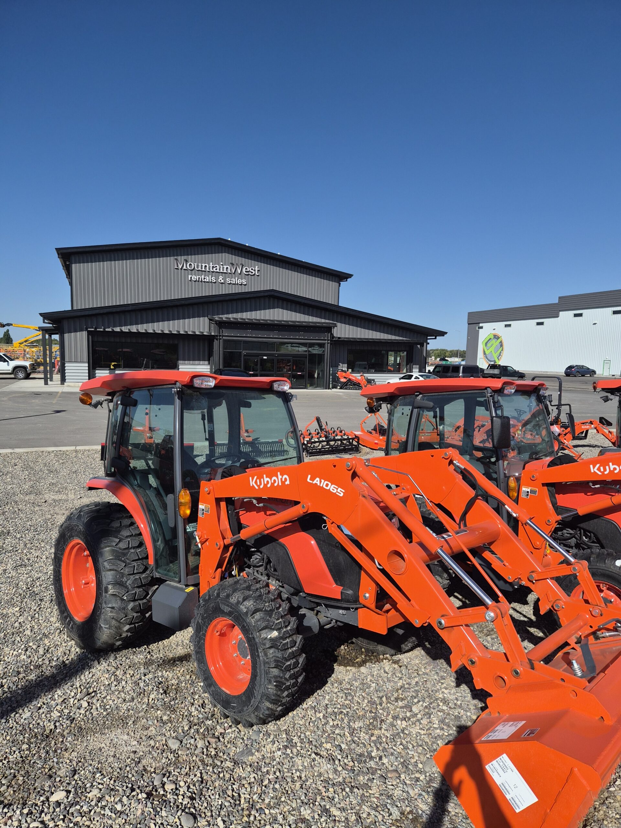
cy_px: 414
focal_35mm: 23
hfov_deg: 58.9
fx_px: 550
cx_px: 310
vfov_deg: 73.9
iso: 64
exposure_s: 1/7696
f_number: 1.8
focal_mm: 5.4
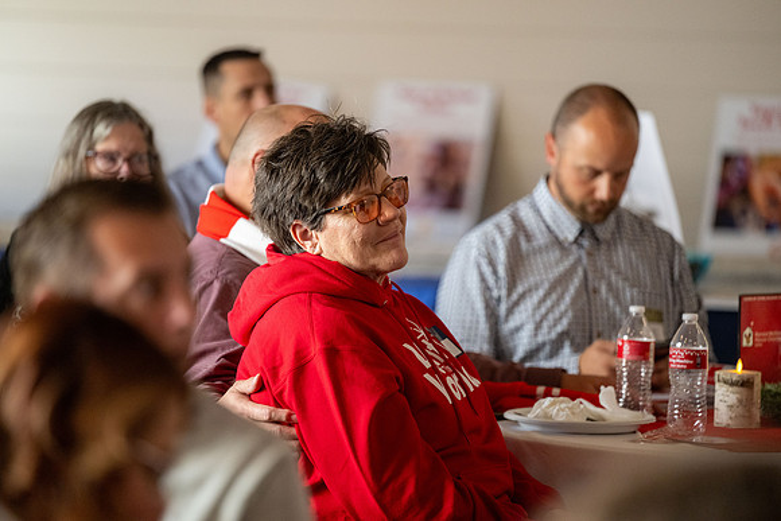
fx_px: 4340
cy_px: 260
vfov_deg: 6.9
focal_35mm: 200
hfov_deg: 10.3
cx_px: 390
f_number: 2.8
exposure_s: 1/500
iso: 2500
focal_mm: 200
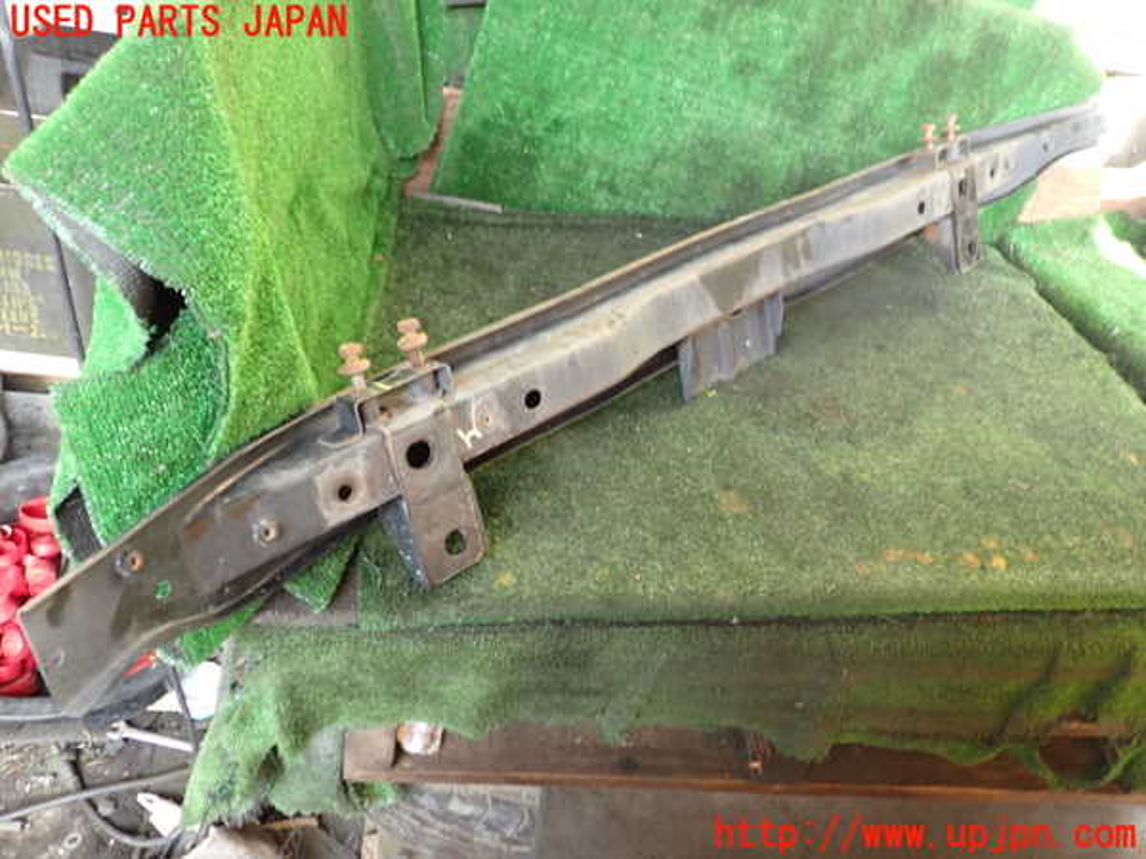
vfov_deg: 46.8
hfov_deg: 60.0
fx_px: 993
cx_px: 573
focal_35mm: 30
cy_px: 430
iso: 200
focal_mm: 5.4
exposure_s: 1/60
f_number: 2.3
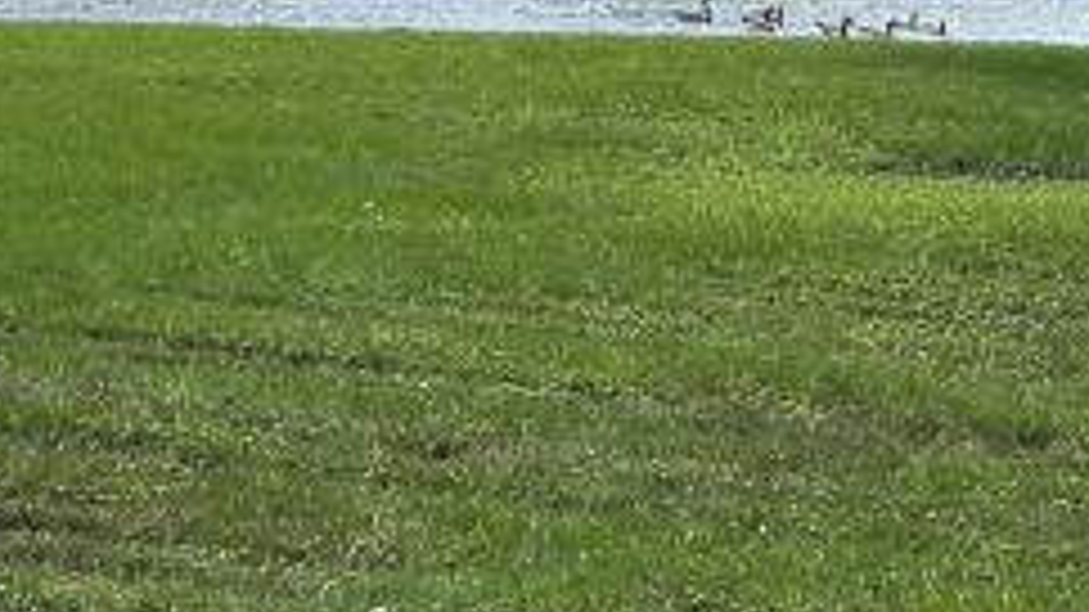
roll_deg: -1.0
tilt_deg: +3.8
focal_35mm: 144
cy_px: -405
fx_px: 4157
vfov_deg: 8.2
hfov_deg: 14.9
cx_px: 677
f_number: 1.78
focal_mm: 6.86
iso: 64
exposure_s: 1/5000
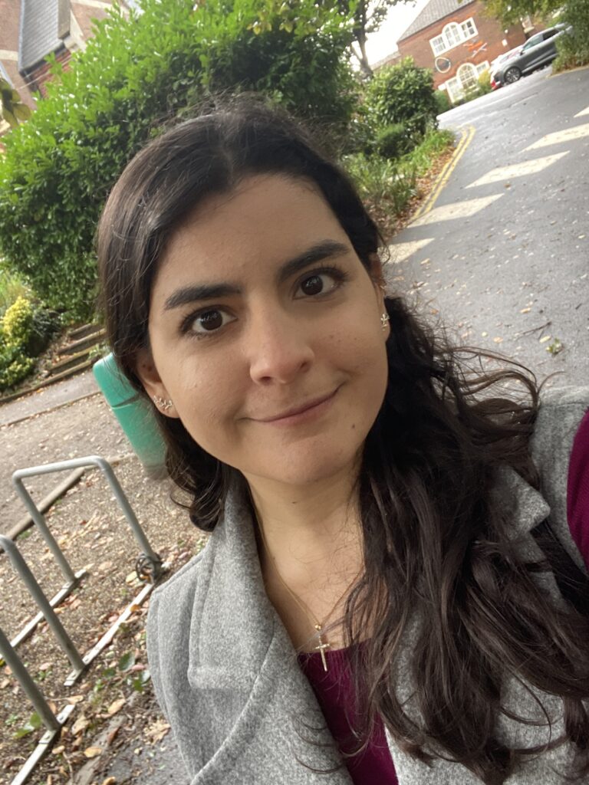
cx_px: 294
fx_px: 681
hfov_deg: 46.8
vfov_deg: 60.0
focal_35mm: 30
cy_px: 392
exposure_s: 1/60
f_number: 2.2
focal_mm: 2.71
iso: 125
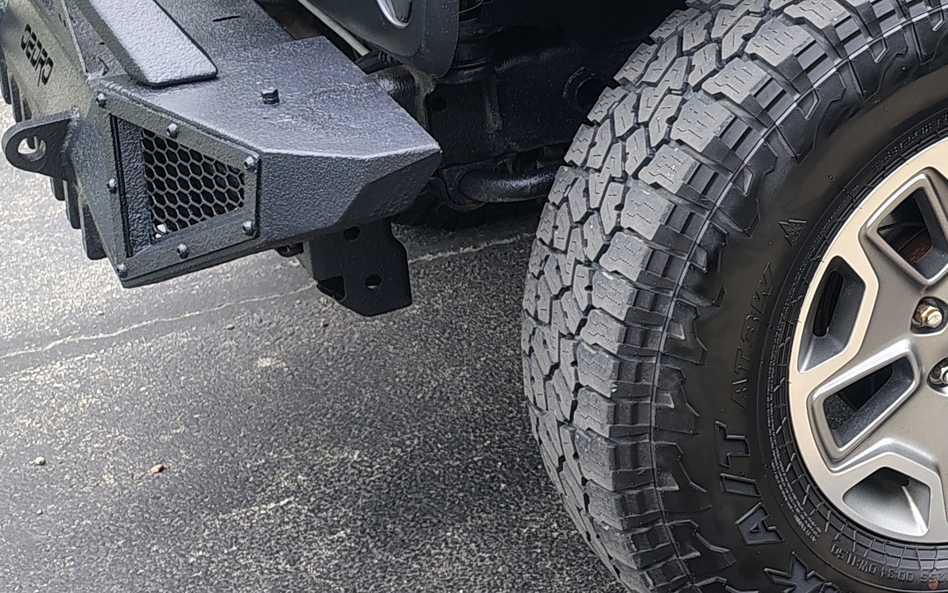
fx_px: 1912
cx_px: 1227
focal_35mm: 74
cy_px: -31
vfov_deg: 17.1
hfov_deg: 24.4
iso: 100
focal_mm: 5.56
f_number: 1.8
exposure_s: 1/190
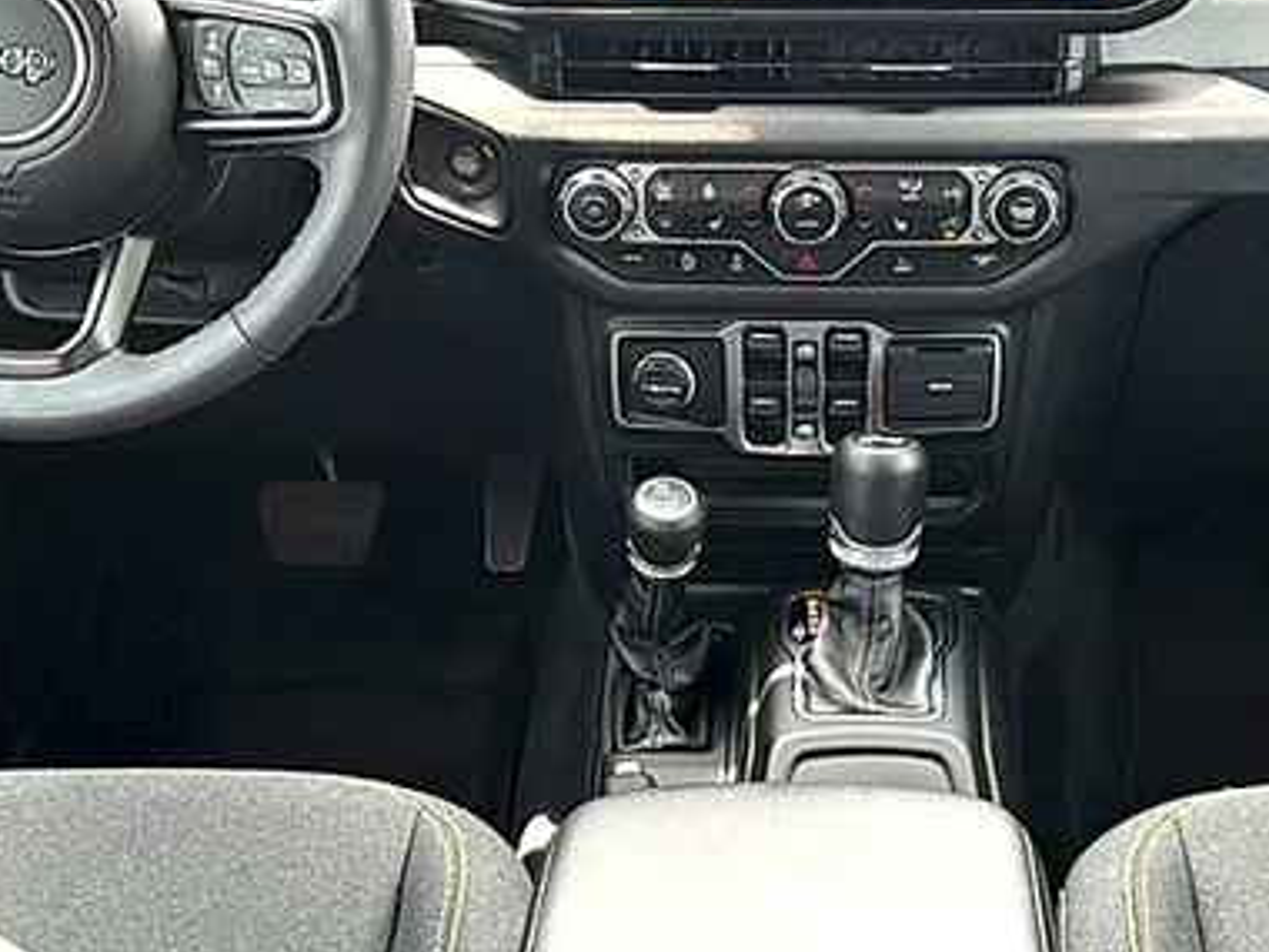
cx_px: 758
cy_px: 449
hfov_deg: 41.1
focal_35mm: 46
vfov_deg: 31.5
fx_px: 1686
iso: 100
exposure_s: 1/113
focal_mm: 6.86
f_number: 1.78
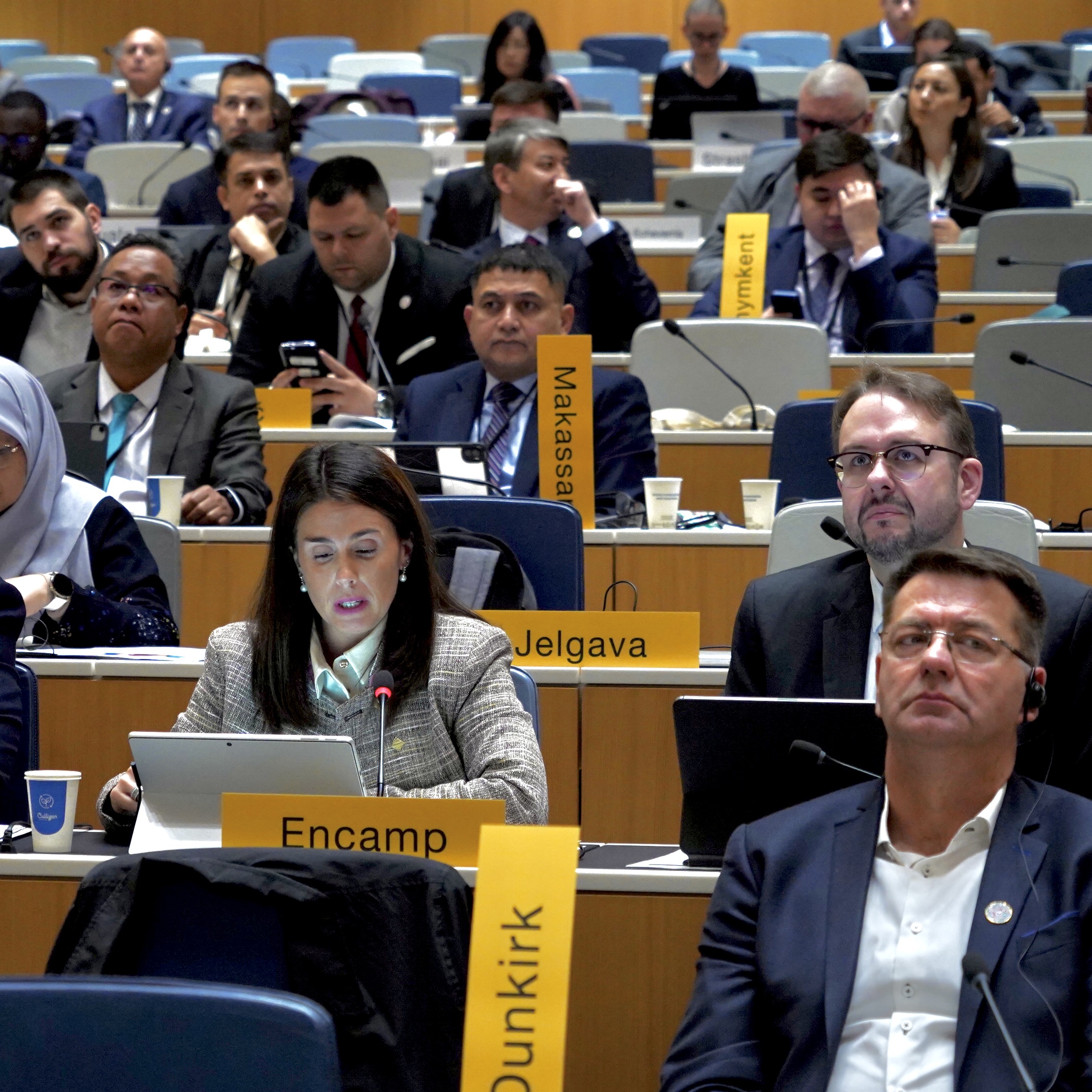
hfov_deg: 11.9
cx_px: 352
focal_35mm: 146
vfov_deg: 12.0
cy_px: 605
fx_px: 5211
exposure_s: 1/100
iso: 2500
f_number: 5.6
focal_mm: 96
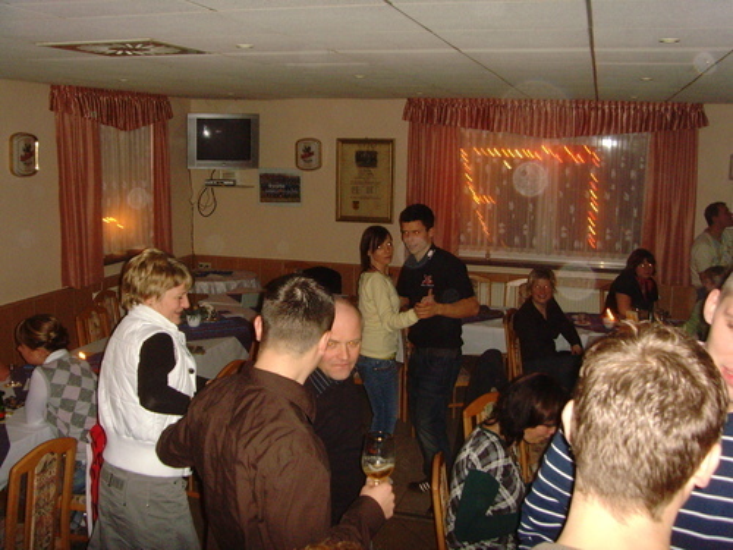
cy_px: 275
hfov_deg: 47.9
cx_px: 366
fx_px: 826
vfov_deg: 36.8
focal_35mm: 39
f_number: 3.5
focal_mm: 6.6
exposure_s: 1/45
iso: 400
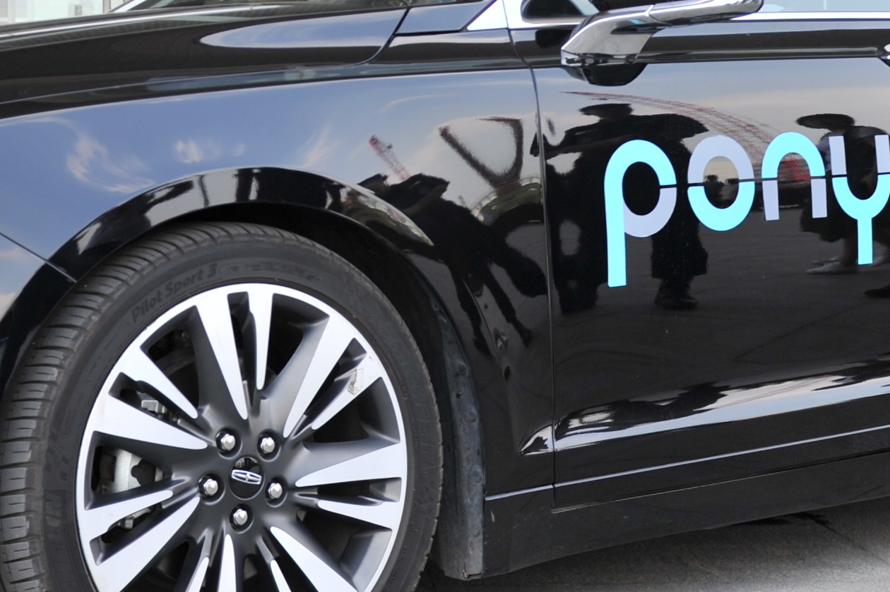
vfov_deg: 19.4
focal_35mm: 69
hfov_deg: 28.8
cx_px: 219
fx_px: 1705
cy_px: 58
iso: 200
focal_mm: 24
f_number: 4
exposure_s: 1/320
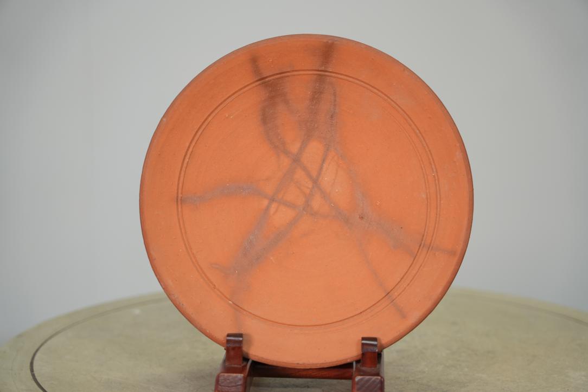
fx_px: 1405
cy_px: 196
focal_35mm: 86
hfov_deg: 23.6
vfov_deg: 15.9
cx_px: 294
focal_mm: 86
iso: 800
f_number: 4
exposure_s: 1/100
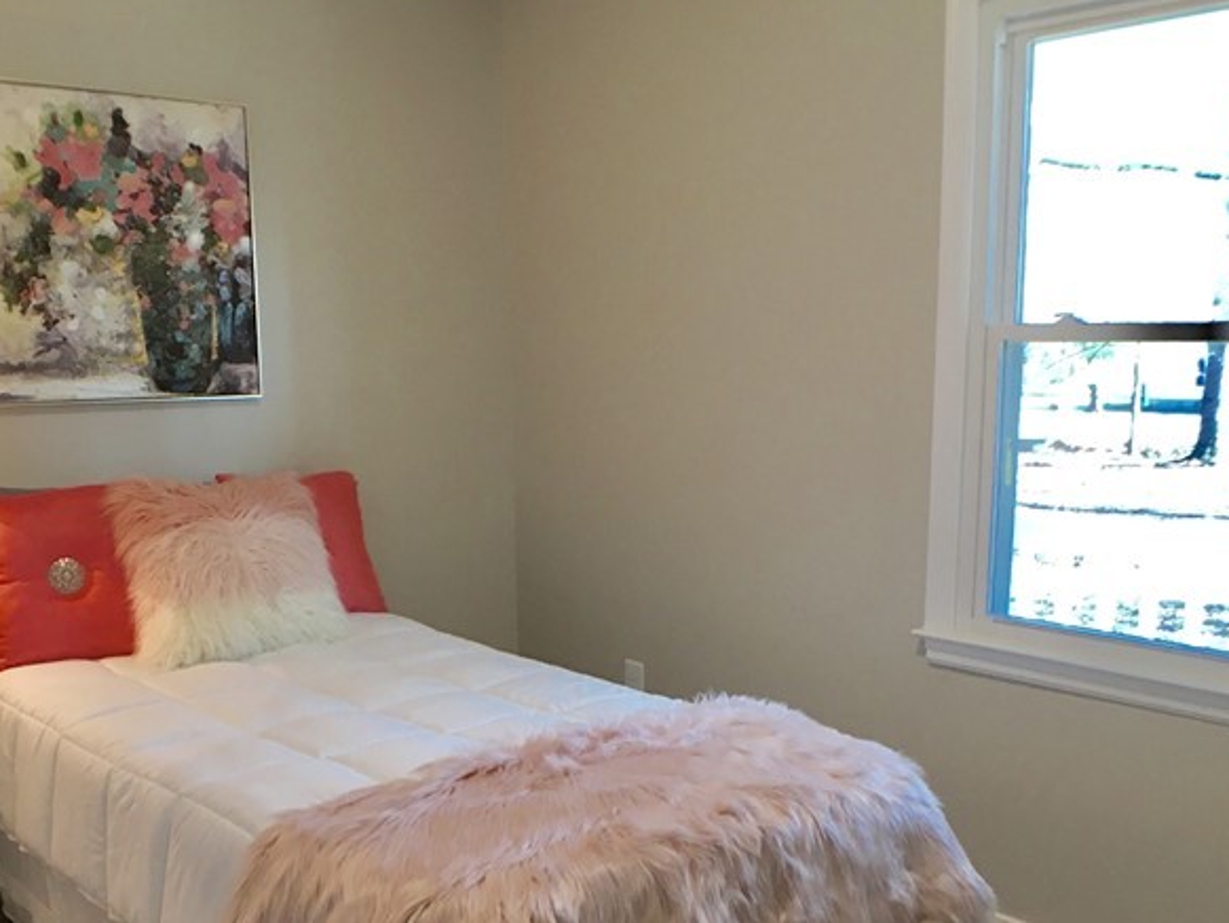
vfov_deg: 28.3
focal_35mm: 51
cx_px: 604
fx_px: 1811
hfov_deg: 37.5
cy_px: 655
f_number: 2.2
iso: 50
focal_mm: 4.15
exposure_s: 1/30
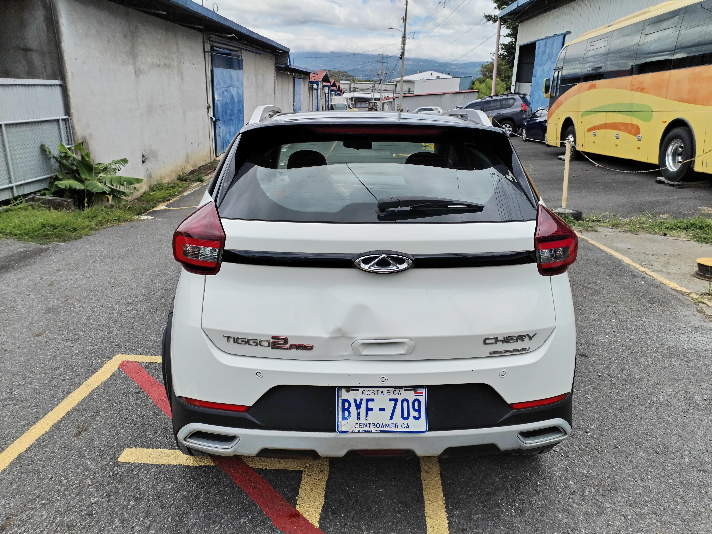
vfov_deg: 48.2
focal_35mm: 29
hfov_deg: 61.7
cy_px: 267
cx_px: 356
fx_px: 596
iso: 100
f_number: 1.8
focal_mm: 4.75
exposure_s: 1/1139
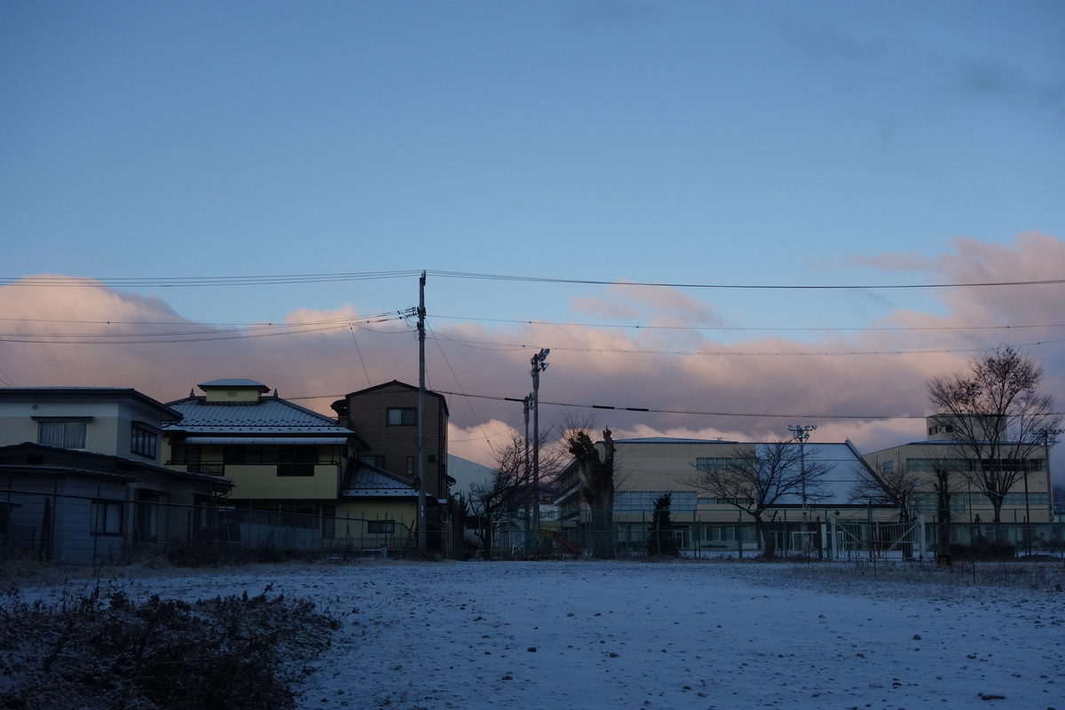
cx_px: 532
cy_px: 355
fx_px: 1302
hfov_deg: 44.5
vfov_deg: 30.5
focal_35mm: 44
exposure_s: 1/400
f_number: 5.6
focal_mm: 16.2
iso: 400
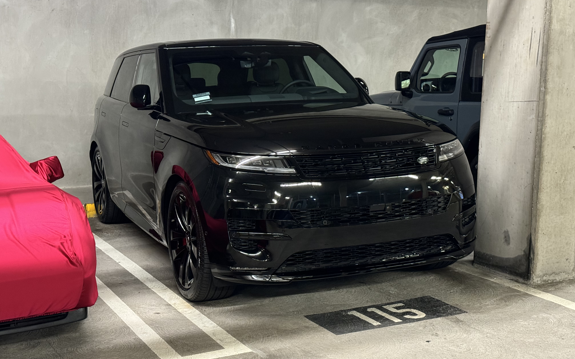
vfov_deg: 25.3
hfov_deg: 39.6
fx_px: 799
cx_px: 288
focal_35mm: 51
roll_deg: -1.9
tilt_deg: -6.9
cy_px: 171
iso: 640
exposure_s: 1/24
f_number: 1.78
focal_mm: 6.76
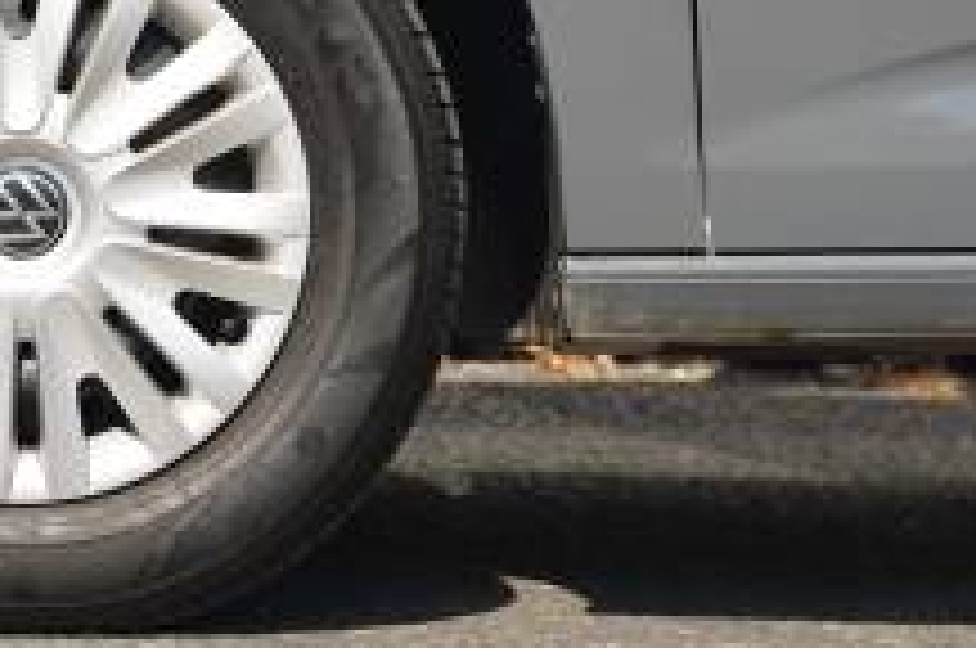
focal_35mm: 177
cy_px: -126
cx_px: -4
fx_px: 4791
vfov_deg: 7.7
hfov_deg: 11.5
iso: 100
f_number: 4.5
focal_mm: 60
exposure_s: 1/250
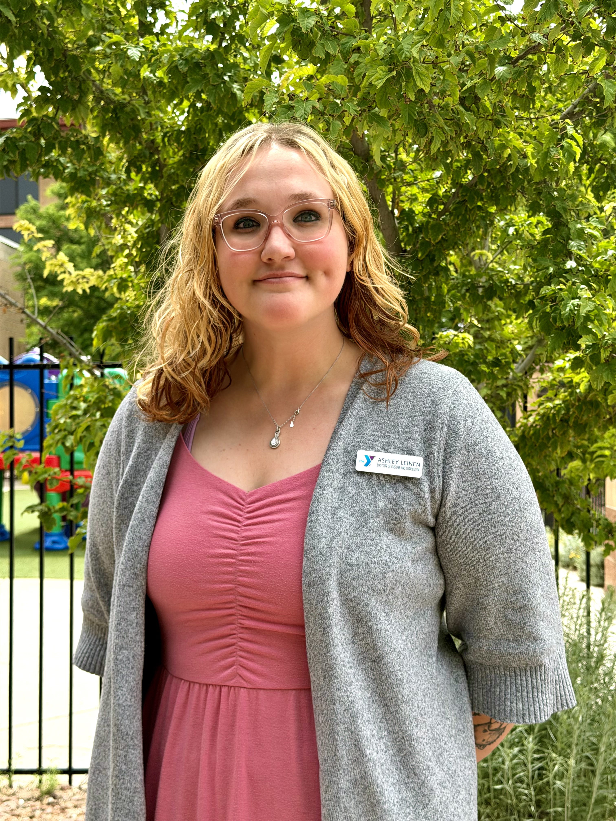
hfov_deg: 30.3
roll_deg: +0.8
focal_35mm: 48
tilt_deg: -0.3
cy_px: 410
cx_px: 308
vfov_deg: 39.7
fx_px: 1139
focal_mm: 6.76
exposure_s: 1/1931
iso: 64
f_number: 1.78
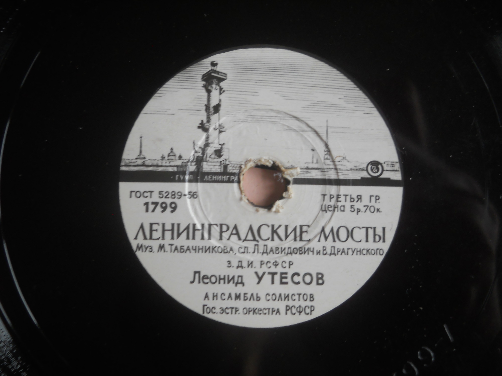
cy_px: 188
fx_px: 595
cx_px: 251
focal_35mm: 41
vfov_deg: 35.1
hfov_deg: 45.8
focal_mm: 6.72
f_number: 3.1
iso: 160
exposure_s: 1/30
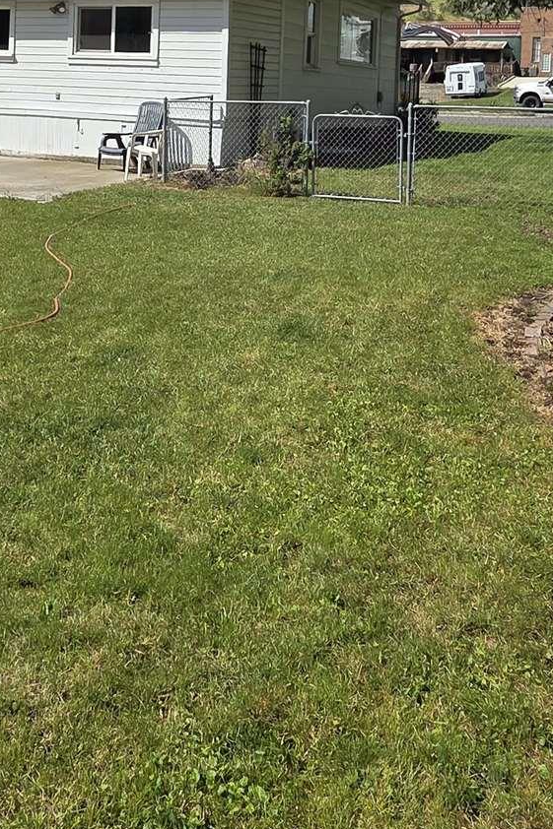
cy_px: 149
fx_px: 853
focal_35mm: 37
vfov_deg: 48.5
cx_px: 167
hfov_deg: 35.4
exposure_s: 1/2517
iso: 50
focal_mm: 2.2
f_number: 2.2
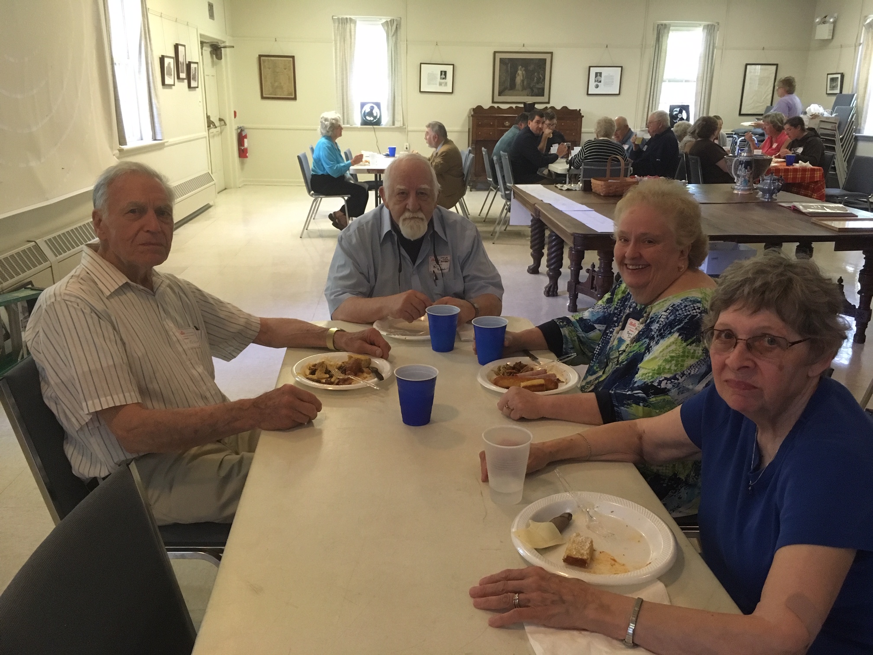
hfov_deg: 61.7
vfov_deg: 48.2
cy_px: 328
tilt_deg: -16.8
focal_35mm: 29
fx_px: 731
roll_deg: -0.4
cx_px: 436
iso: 200
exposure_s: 1/30
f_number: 2.2
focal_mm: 4.15
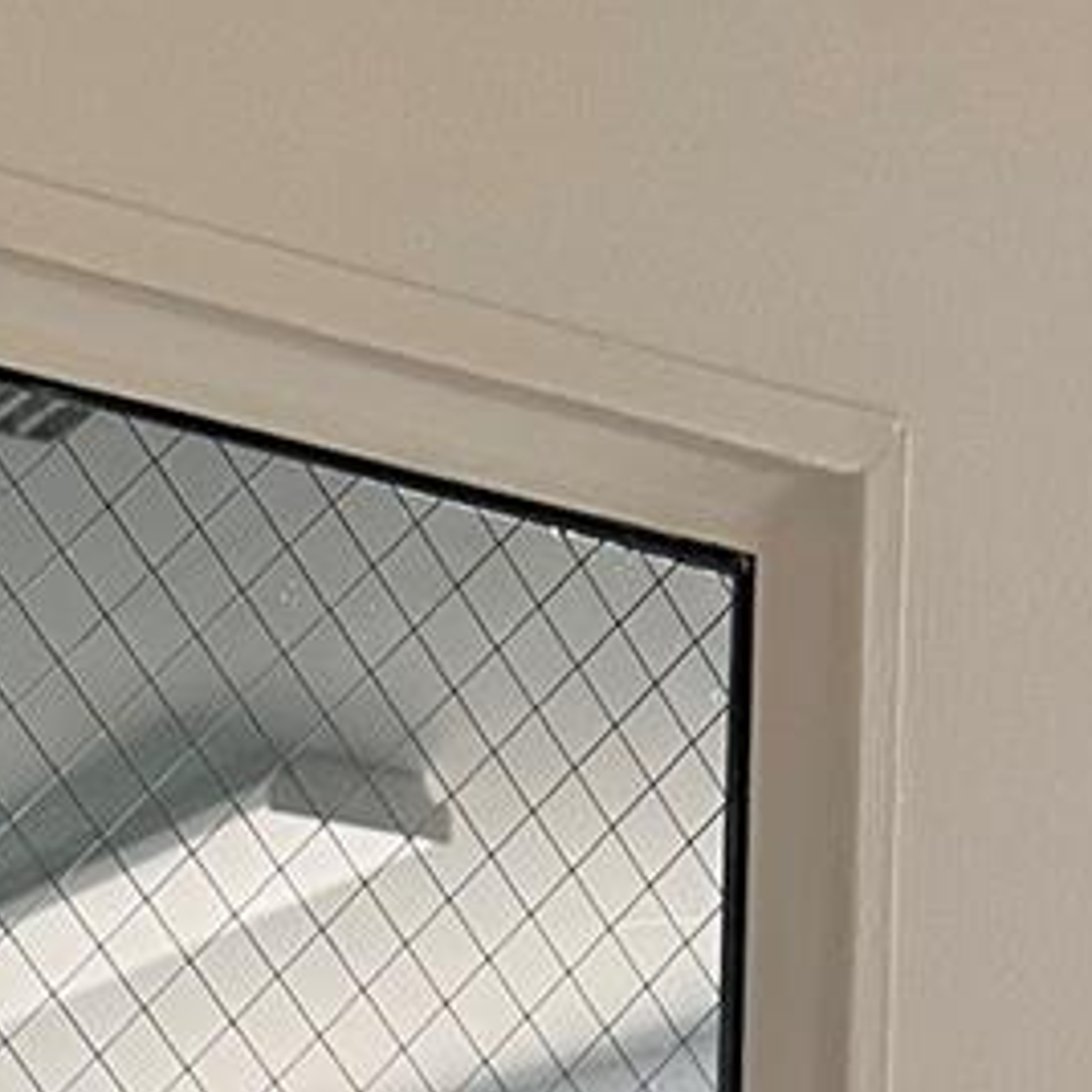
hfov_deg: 16.3
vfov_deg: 14.2
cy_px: 2172
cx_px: -175
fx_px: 3676
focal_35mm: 103
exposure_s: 1/60
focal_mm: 5.7
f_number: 1.5
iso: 160
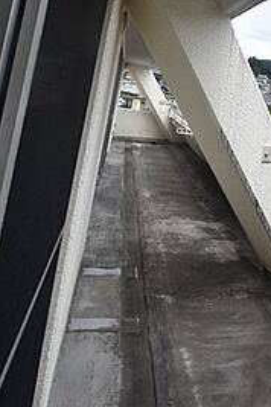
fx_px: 305
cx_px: 216
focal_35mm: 27
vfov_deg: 60.5
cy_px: 67
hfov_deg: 45.5
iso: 180
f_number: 8
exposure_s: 1/250
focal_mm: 10
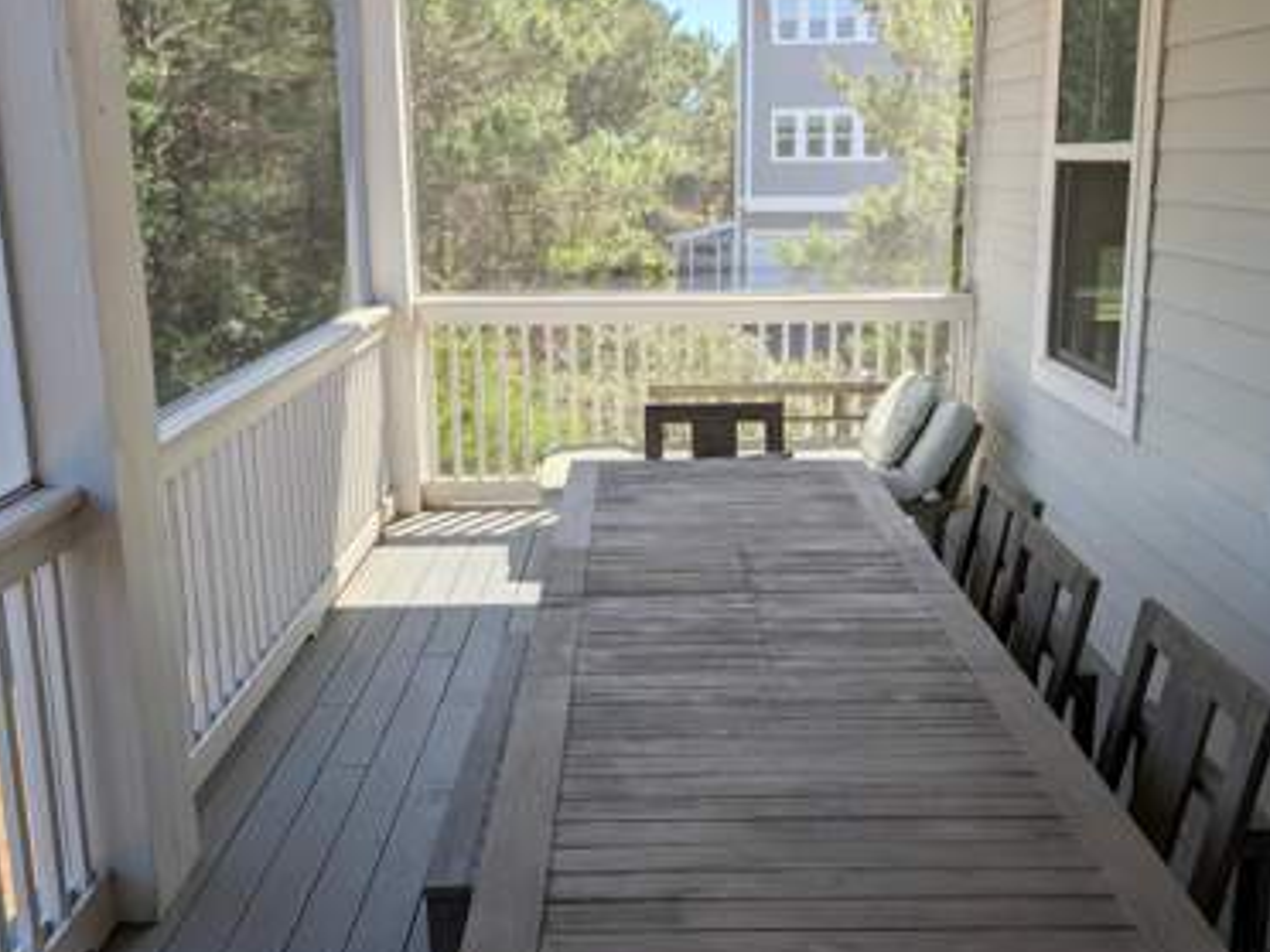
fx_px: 1137
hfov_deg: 58.3
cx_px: 645
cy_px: 416
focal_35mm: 31
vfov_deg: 45.3
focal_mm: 6.9
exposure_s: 1/3610
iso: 20
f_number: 1.68
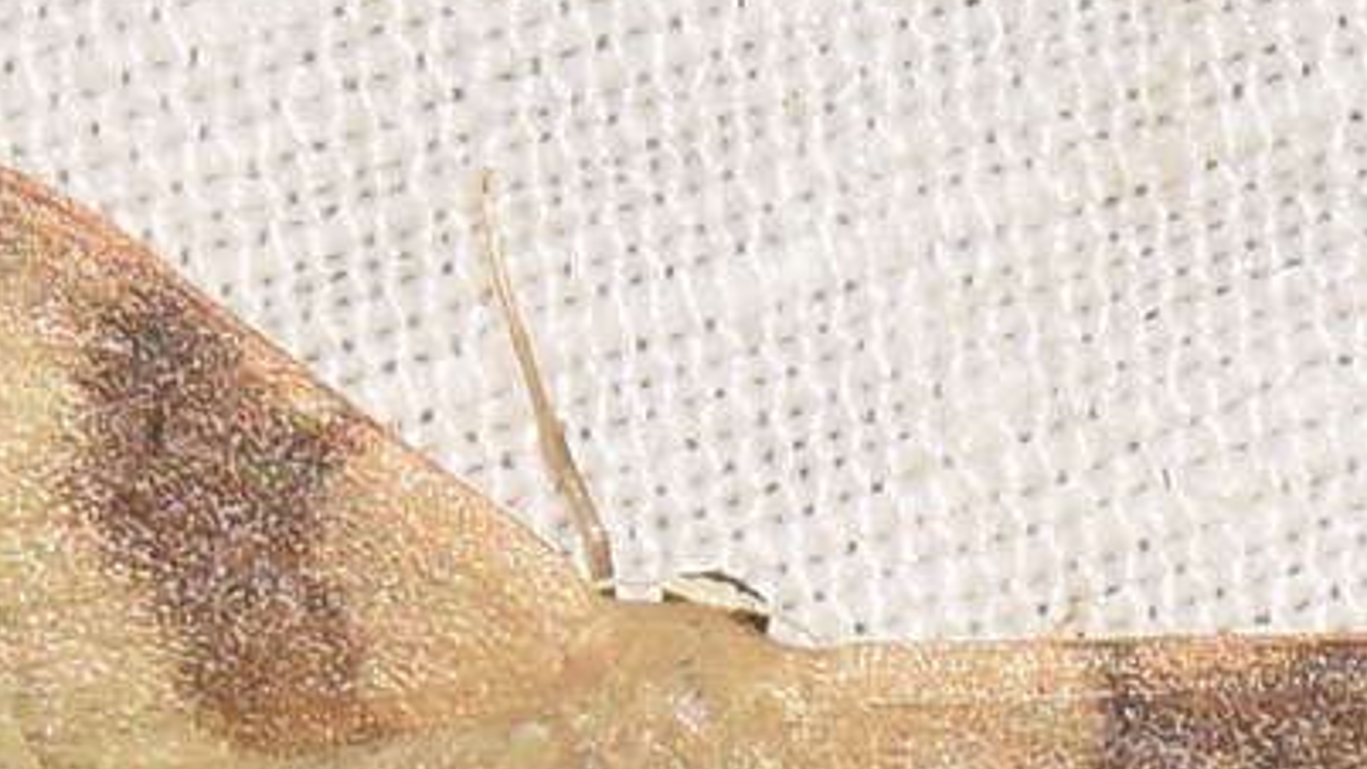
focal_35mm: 524
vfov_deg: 2.3
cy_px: 823
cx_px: 614
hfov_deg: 4.1
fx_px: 18991
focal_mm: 140
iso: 100
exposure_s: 1/160
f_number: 11
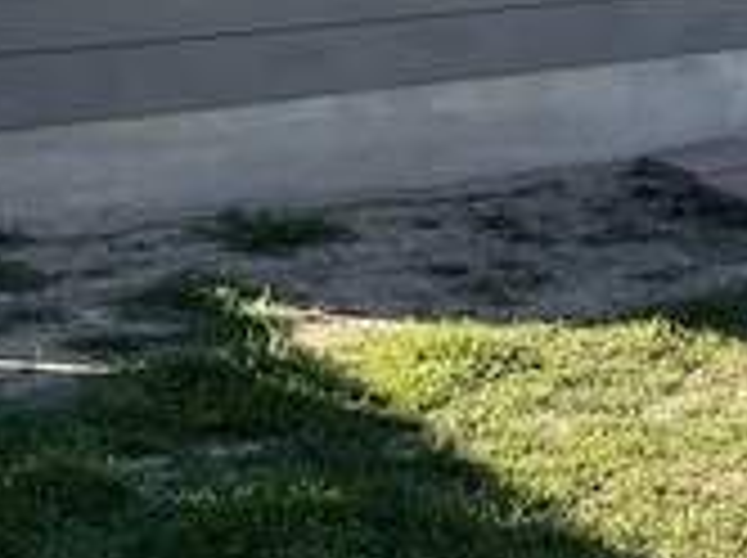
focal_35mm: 112
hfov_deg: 16.6
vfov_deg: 12.0
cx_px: 972
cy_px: -486
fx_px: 2413
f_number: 1.8
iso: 16
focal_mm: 3
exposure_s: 1/944
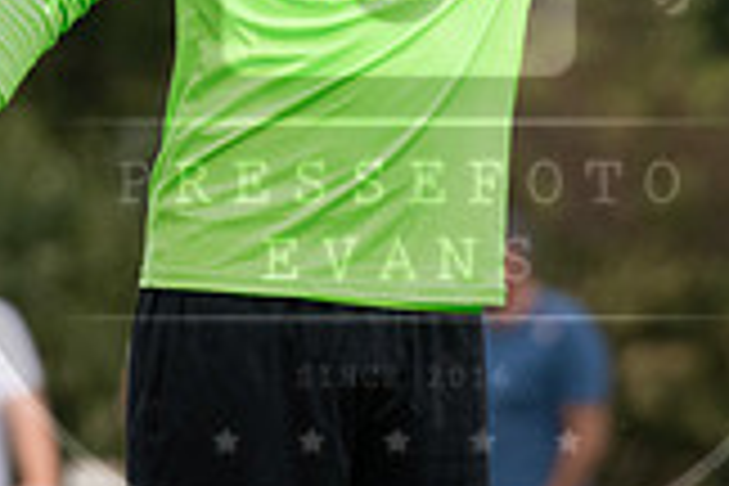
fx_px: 24764
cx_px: 309
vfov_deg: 1.1
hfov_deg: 1.7
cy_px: 54
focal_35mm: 1223
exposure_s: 1/1600
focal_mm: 310
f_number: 5.6
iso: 1000
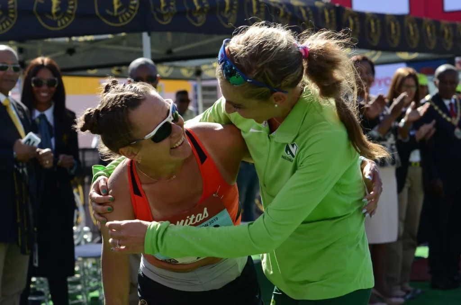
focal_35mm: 105
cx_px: 230
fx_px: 1342
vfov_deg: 13.0
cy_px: 152
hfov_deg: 19.5
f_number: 4.5
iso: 250
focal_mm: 70
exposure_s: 1/640
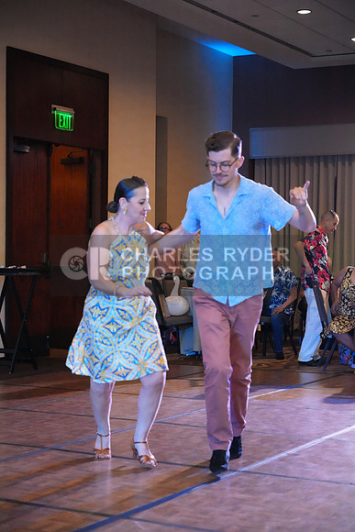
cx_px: 178
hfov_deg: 19.2
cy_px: 266
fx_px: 1050
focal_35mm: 71
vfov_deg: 28.4
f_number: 4
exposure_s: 1/400
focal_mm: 71
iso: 12800
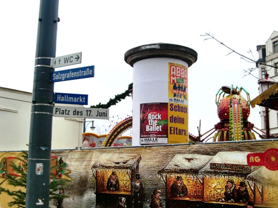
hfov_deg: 41.2
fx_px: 370
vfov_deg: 31.5
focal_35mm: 46
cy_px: 104
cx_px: 139
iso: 64
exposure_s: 1/100
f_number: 3.3
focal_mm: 8.2
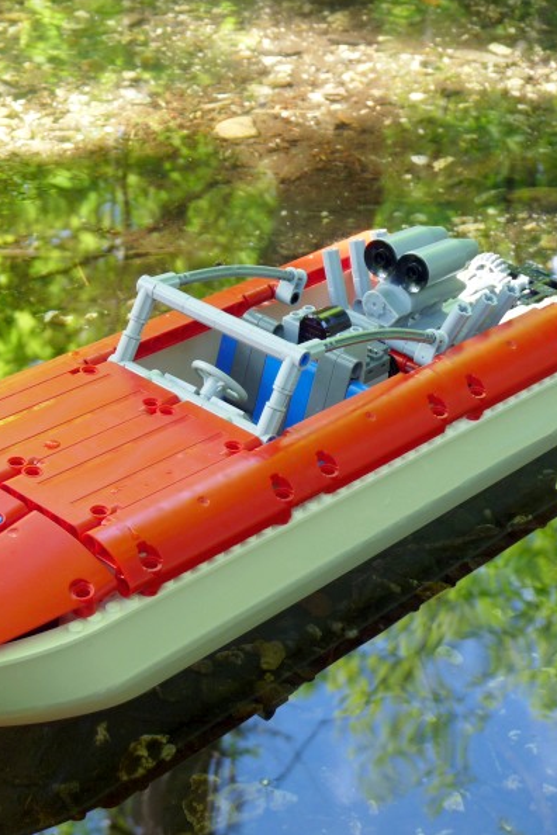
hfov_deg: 17.6
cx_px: 163
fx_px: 1787
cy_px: 416
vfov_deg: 26.3
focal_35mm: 77
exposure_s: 1/30
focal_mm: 9.9
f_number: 3.2
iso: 100
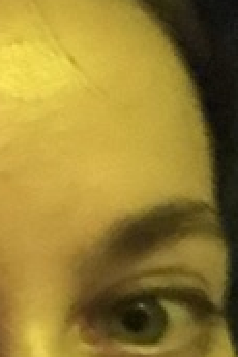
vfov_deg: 11.6
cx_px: -368
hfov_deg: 7.2
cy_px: 245
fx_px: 1759
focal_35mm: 177
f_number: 2.2
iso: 1000
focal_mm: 2.87
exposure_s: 1/17
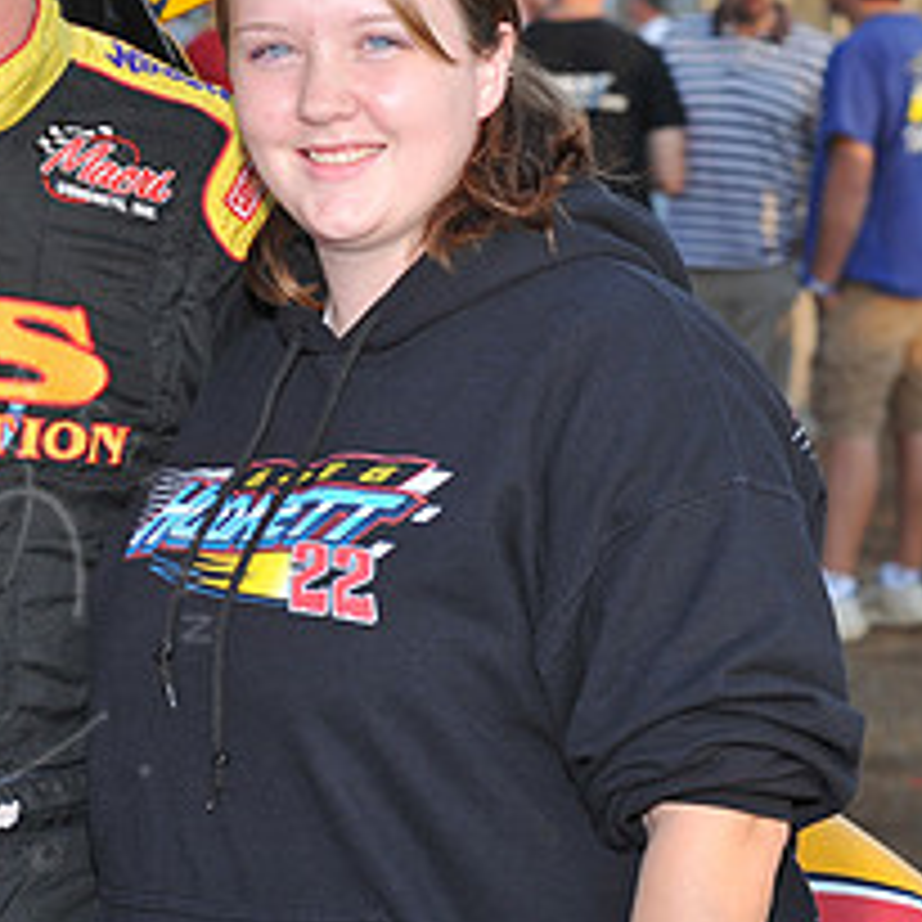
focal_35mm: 221
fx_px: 6660
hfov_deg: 7.9
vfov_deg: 7.9
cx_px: -63
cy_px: 207
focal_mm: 92
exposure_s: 1/250
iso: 500
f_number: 8
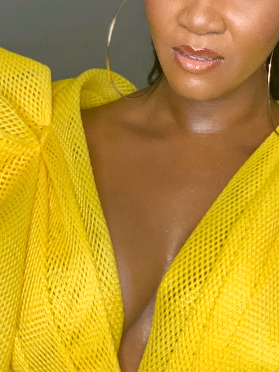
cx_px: 233
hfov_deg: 15.3
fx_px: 1032
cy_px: 121
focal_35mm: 96
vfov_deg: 20.4
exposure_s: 1/50
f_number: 2.4
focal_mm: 6
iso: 125
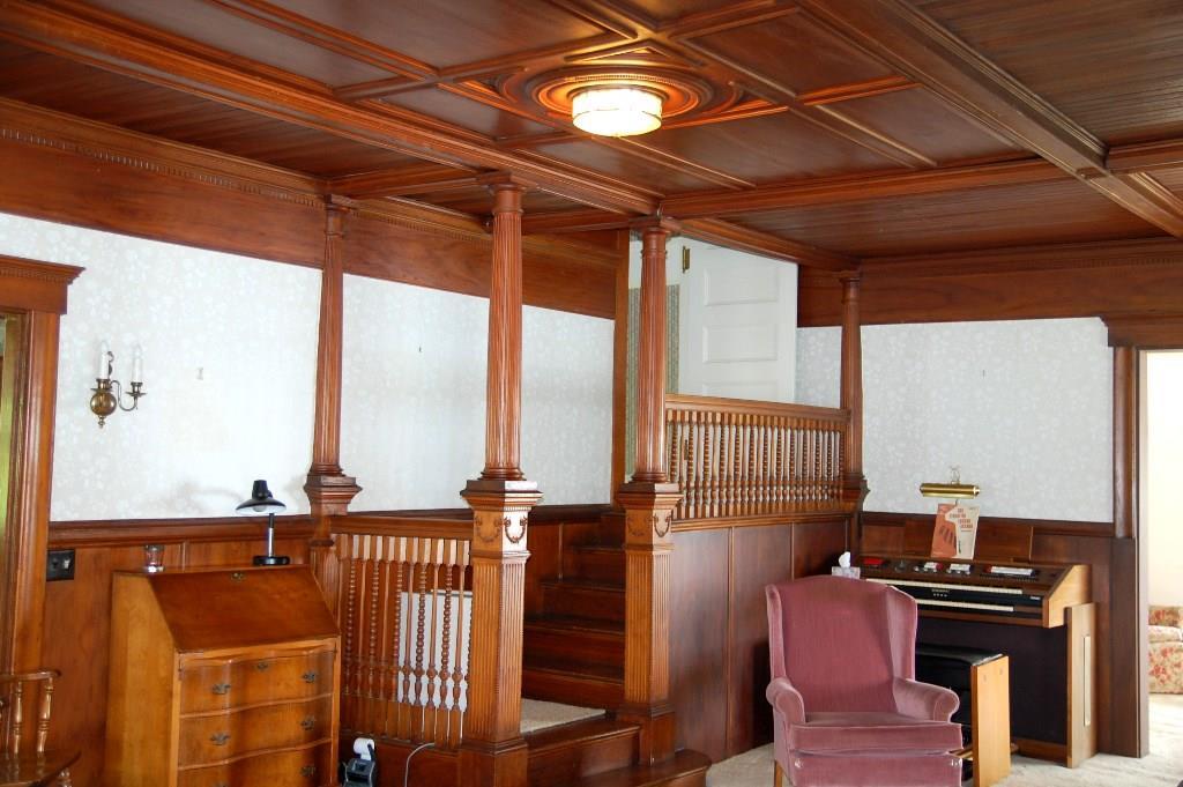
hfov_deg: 49.6
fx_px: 1281
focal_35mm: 39
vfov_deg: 34.2
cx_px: 592
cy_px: 394
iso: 400
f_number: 2.8
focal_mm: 26
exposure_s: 1/60
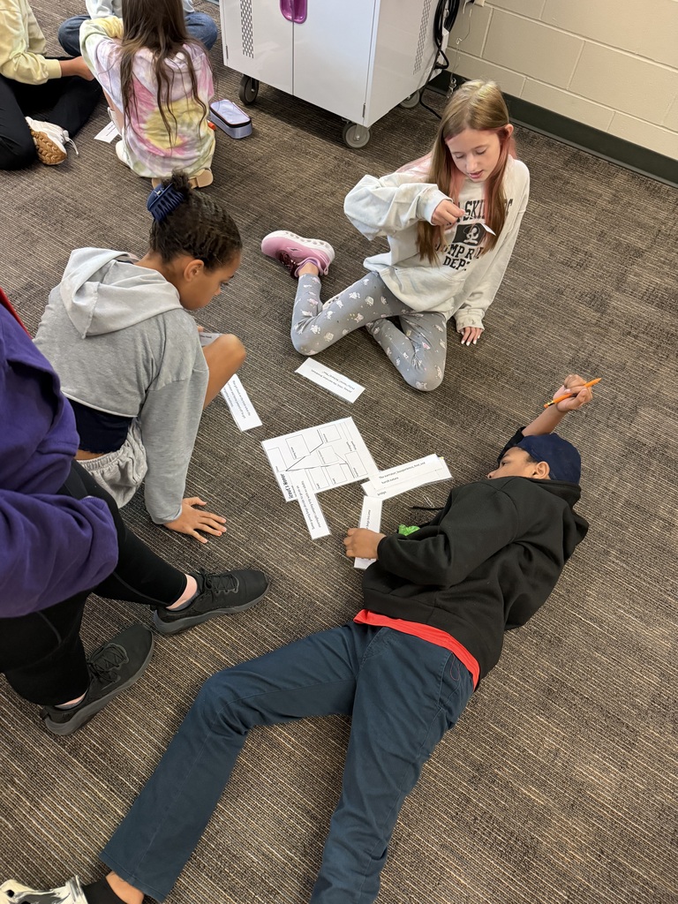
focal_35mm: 24
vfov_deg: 71.6
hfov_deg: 56.8
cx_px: 339
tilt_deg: -56.3
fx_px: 627
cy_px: 452
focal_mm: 6.76
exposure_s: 1/60
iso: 800
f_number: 1.78
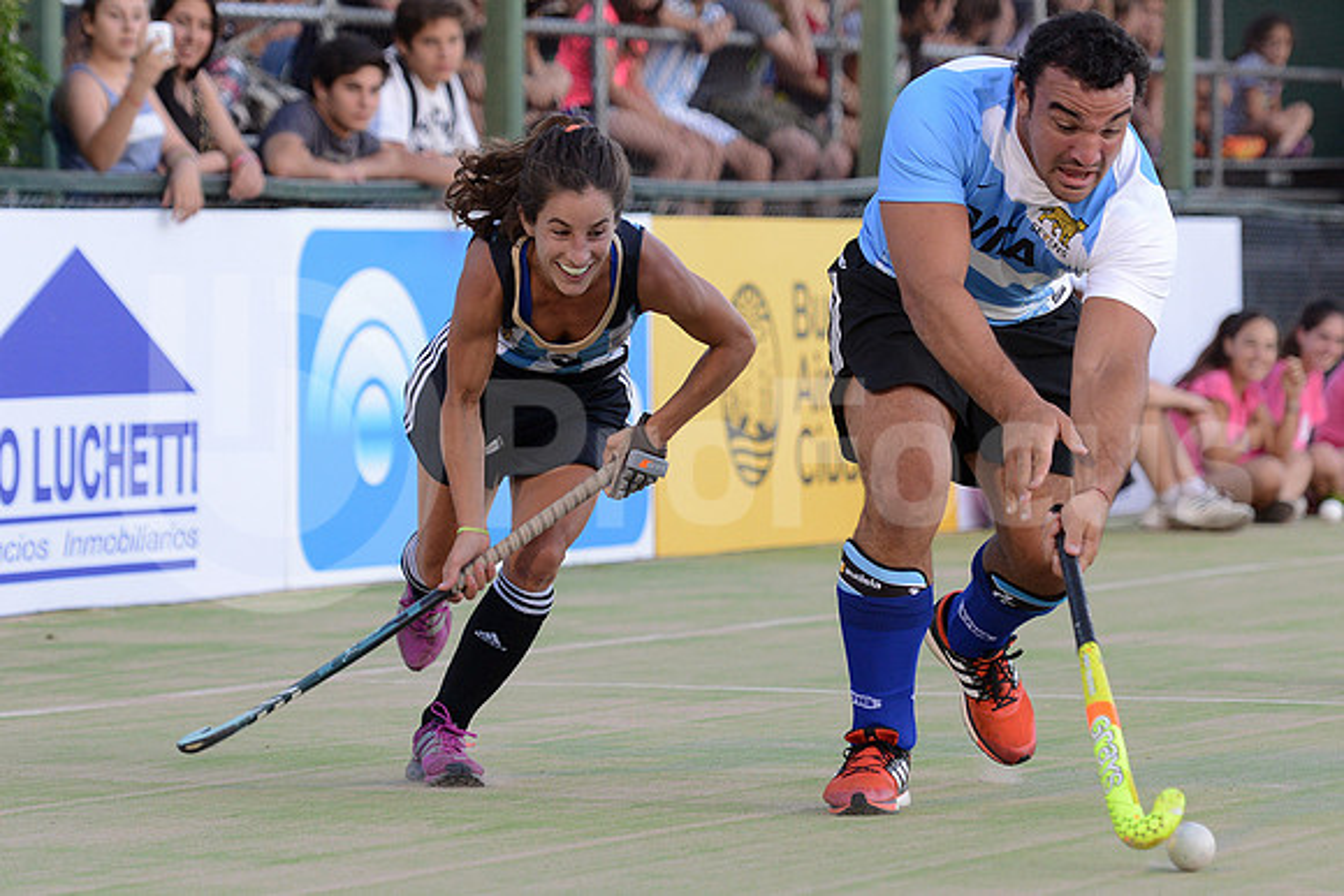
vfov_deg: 9.2
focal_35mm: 150
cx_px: 672
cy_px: 448
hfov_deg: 13.7
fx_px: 5601
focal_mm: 150
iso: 1250
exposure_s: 1/500
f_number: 4
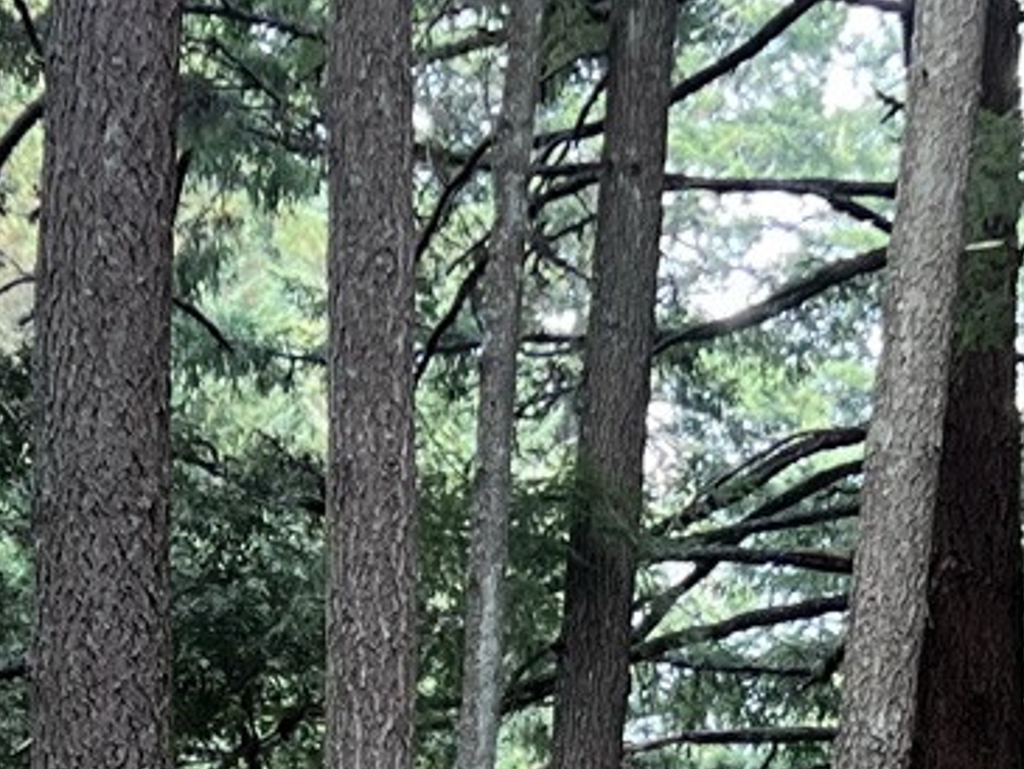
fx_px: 4320
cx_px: 620
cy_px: 1653
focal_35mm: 146
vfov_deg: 9.4
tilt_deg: -6.1
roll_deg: -1.8
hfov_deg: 13.5
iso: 64
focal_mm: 5.7
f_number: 1.5
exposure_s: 1/144
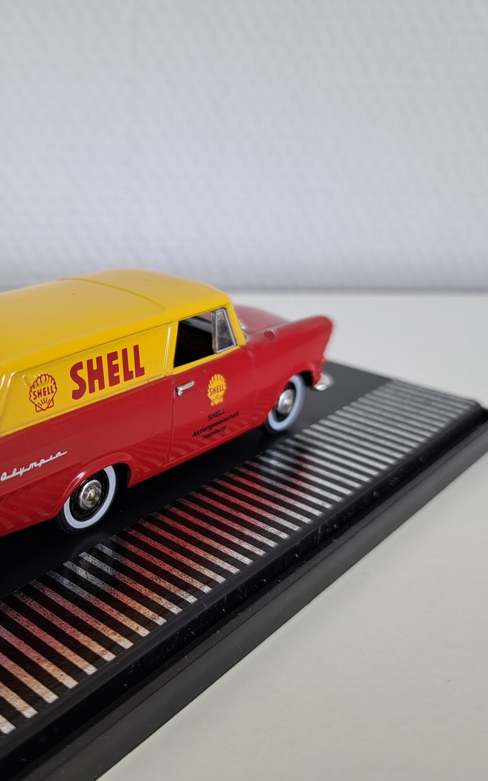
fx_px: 723
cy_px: 391
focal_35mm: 34
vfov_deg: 56.7
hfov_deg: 35.2
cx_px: 52
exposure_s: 1/50
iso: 50
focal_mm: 5.23
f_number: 1.8
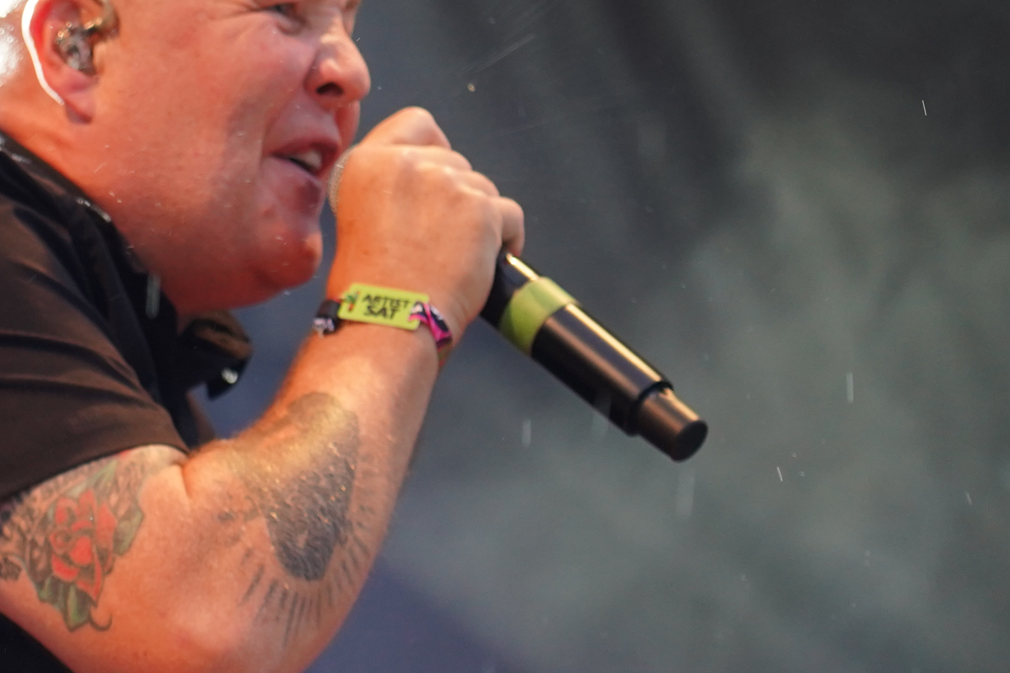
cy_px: 356
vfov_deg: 4.9
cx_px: -329
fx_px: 7939
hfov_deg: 7.2
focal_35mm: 283
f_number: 4
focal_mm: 105
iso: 1600
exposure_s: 1/160
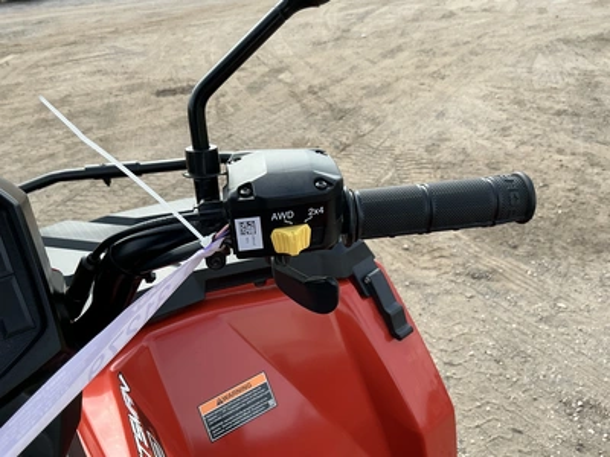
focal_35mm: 28
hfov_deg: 63.4
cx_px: 305
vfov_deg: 49.7
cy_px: 228
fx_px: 493
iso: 25
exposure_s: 1/551
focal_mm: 3
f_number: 1.8
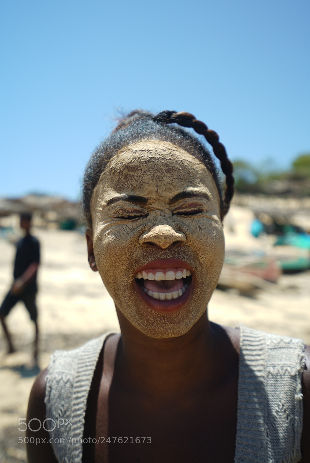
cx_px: 155
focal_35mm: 35
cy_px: 232
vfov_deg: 54.4
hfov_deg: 37.9
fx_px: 451
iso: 50
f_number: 4
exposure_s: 1/160
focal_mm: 35
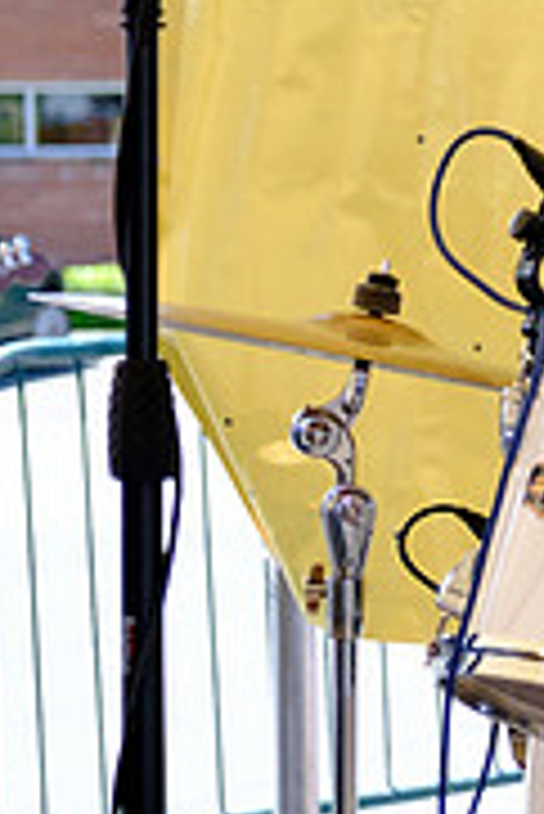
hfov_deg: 7.7
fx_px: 3778
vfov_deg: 12.2
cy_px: 128
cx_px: 1250
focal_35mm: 167
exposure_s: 1/2000
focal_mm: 34.2
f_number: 2.8
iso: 640
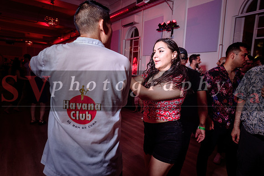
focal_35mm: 24
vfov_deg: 53.2
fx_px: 176
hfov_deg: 73.7
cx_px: 132
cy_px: 88
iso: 800
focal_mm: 24
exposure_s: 1/60
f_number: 3.5
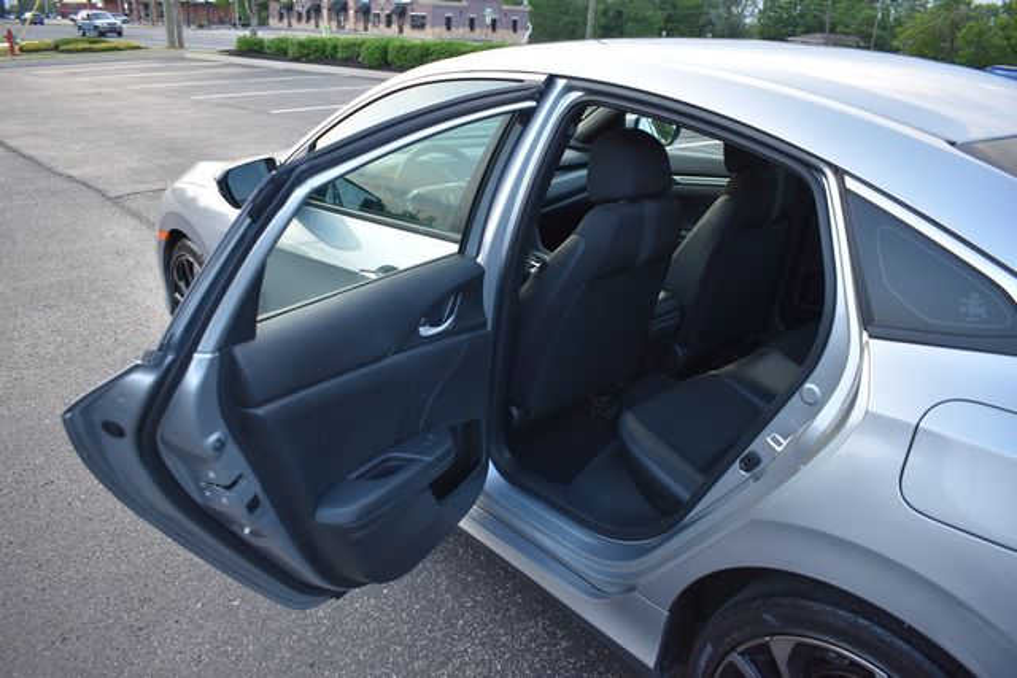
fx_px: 763
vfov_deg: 48.0
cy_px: 339
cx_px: 508
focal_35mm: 27
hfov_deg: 67.4
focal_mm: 18
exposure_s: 1/250
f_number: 3.5
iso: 640
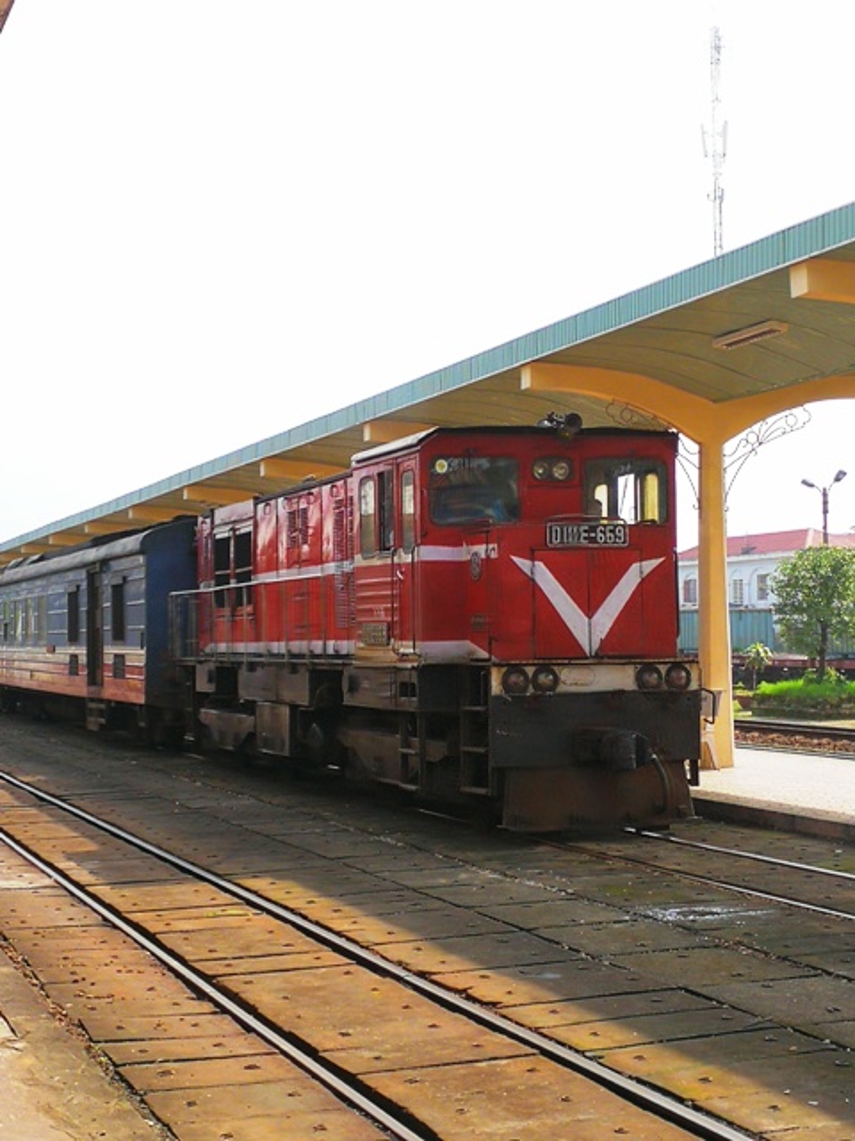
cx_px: 428
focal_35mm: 54
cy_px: 570
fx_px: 1778
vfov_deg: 35.5
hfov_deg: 27.0
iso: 50
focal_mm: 3.95
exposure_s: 1/883
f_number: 2.2
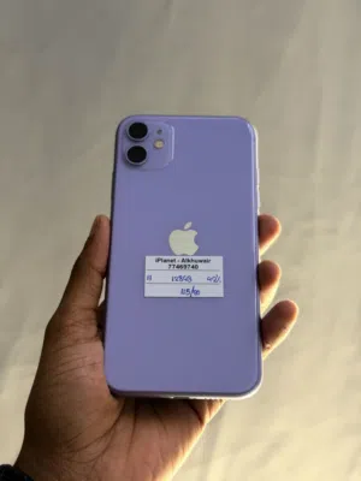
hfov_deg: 30.3
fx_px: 667
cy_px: 240
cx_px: 180
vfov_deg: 39.7
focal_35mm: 48
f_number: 1.78
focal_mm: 6.76
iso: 100
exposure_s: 1/97
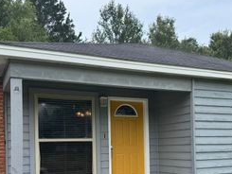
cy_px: 141
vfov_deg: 29.0
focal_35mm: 49
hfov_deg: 38.4
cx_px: 156
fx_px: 329
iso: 80
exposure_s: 1/3247
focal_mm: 6.76
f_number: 1.78
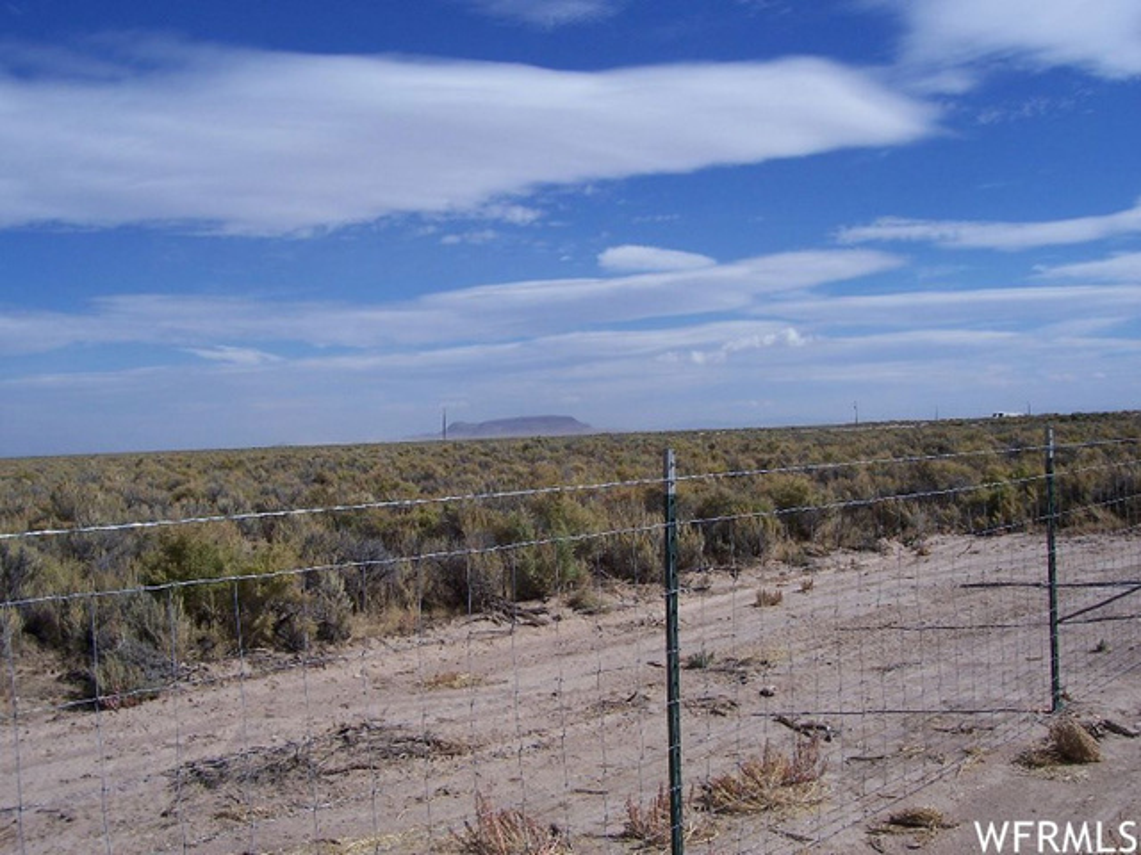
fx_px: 1121
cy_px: 428
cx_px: 570
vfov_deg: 41.8
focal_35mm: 34
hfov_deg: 54.0
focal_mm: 5.6
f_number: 5.6
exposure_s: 1/1000
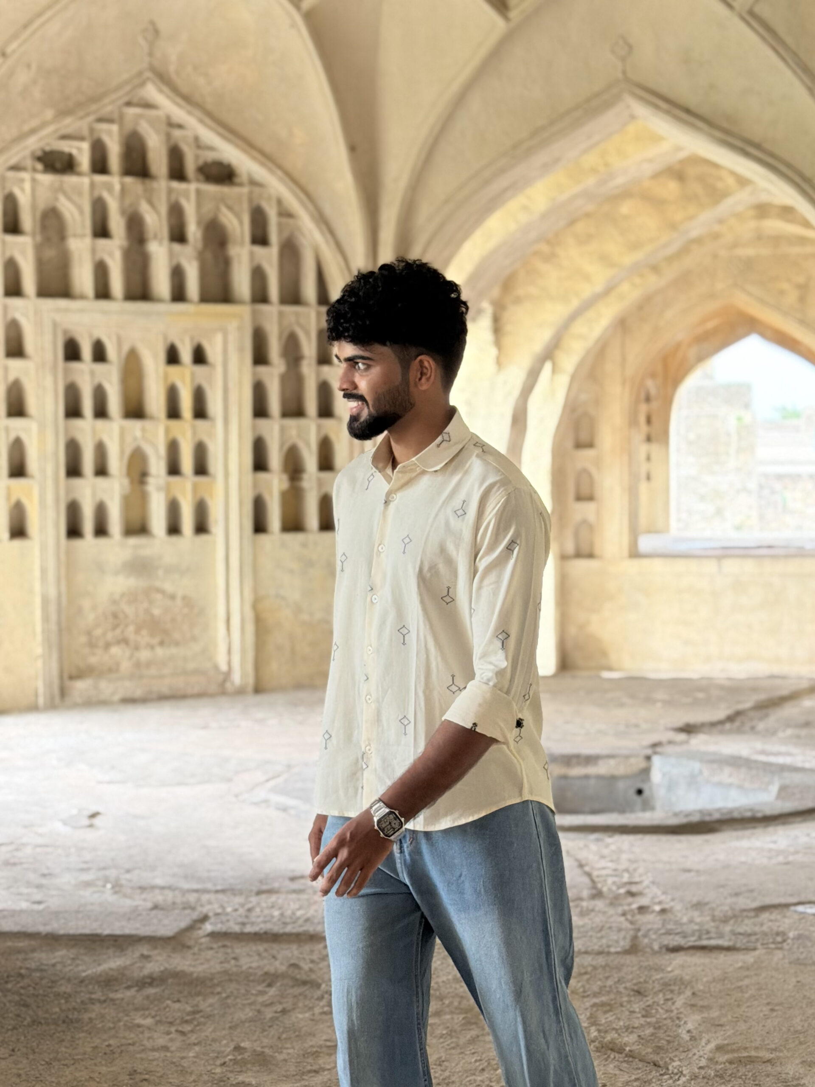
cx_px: 408
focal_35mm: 48
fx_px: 1507
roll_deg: -0.3
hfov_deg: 30.3
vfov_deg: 39.7
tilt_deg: -2.7
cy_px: 544
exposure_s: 1/207
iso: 100
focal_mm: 6.76
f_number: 1.78
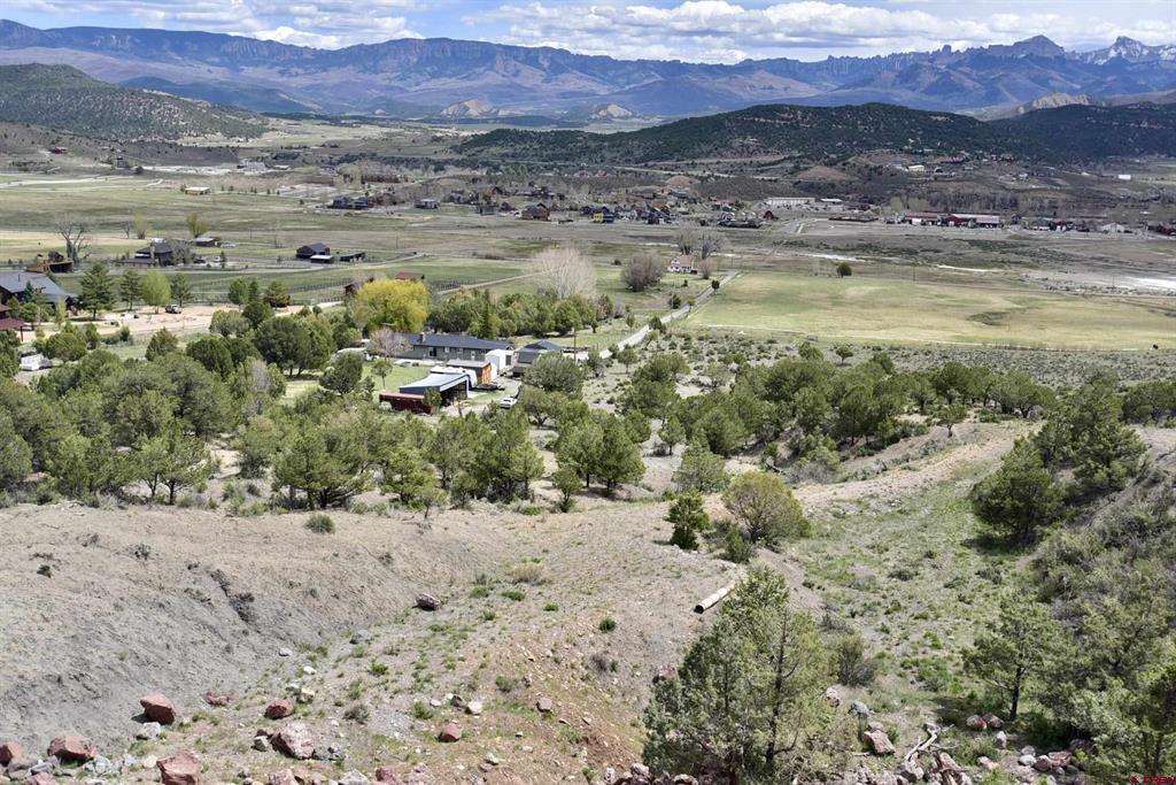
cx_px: 588
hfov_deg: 54.4
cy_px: 392
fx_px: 1143
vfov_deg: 37.9
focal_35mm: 35
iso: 400
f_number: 4.5
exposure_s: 1/4000
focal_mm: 35
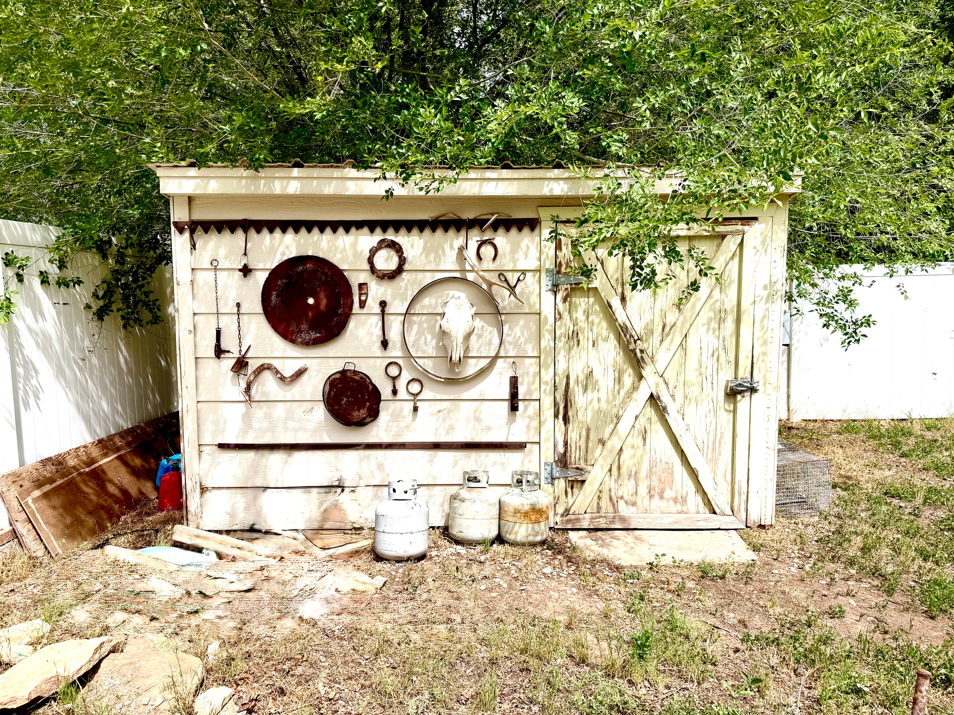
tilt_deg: -5.3
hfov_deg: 71.6
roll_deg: +1.9
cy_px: 358
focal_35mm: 24
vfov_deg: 56.8
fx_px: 661
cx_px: 477
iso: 80
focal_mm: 6.76
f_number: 1.78
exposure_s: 1/4405
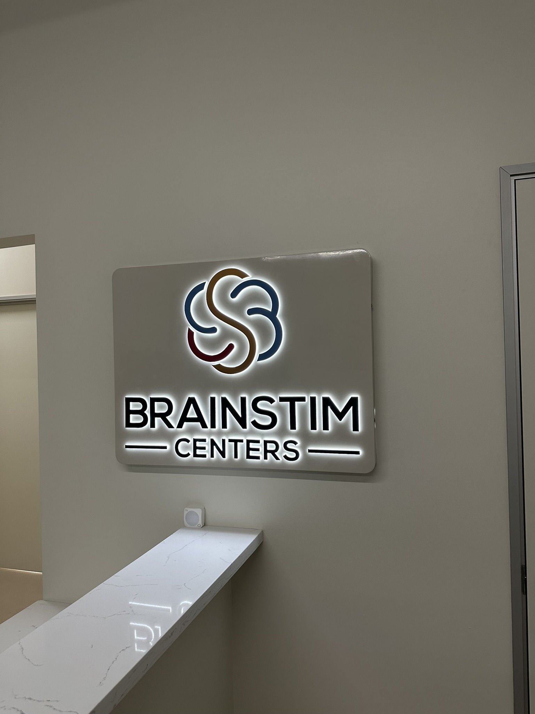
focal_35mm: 24
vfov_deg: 71.6
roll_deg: +1.4
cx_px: 268
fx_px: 495
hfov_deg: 56.8
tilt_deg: +0.6
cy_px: 357
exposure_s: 1/60
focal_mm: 6.86
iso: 160
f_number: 1.78
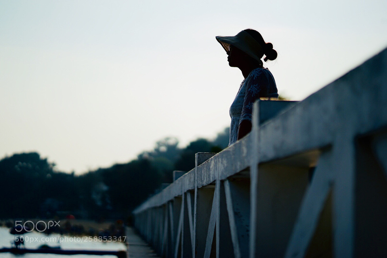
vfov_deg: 16.1
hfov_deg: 23.9
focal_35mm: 85
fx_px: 914
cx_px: 194
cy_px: 129
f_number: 1.8
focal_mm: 85
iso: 50
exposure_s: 1/8000
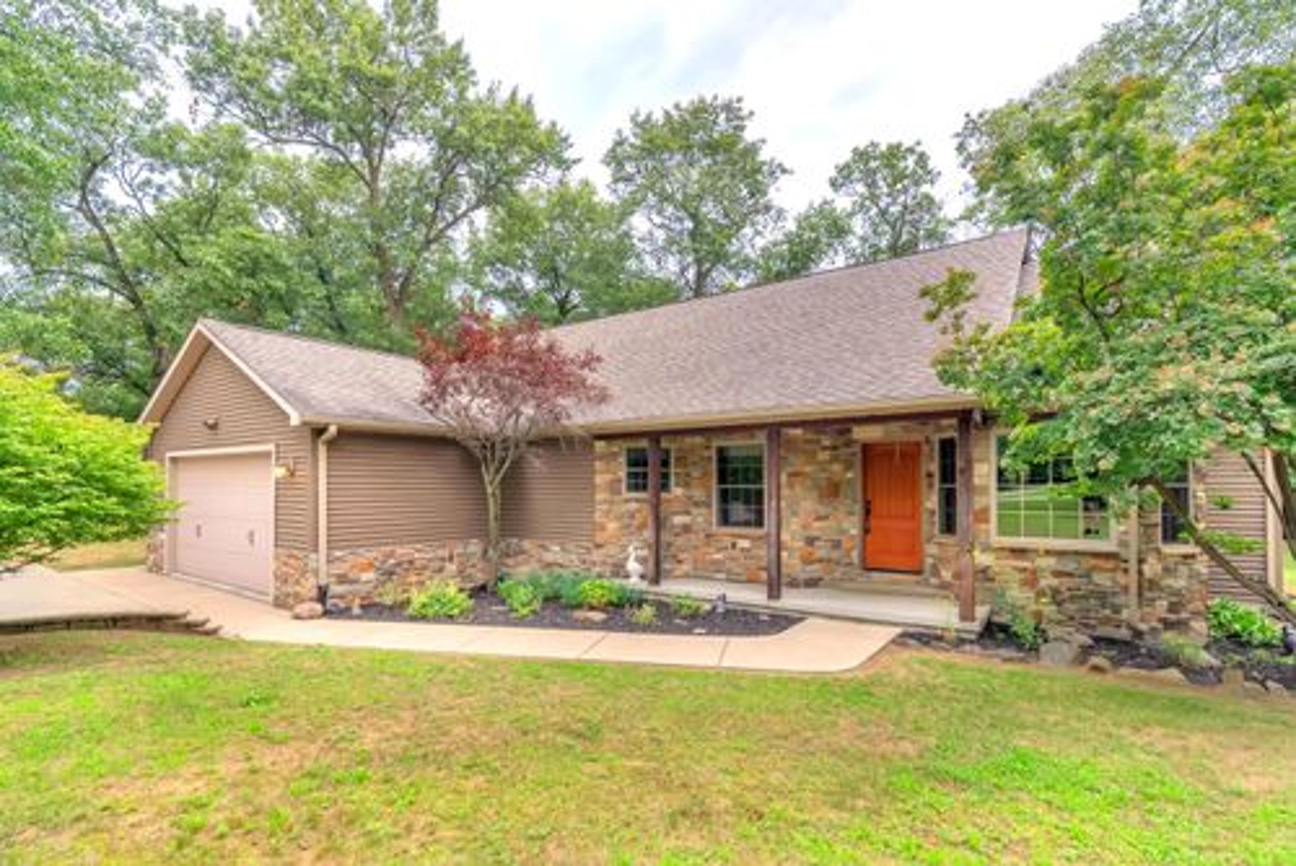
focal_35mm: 16
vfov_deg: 73.8
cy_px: 433
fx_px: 576
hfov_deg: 96.7
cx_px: 648
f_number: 7.1
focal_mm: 16
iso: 320
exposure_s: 1/13
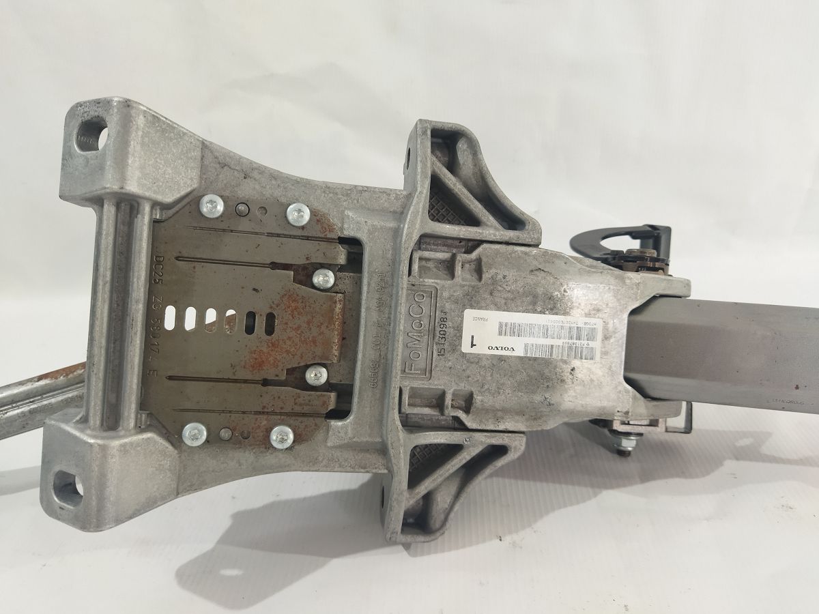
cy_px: 307
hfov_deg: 65.3
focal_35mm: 27
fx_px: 639
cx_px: 410
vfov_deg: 51.4
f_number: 1.79
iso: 222
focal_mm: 4.71
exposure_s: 1/50
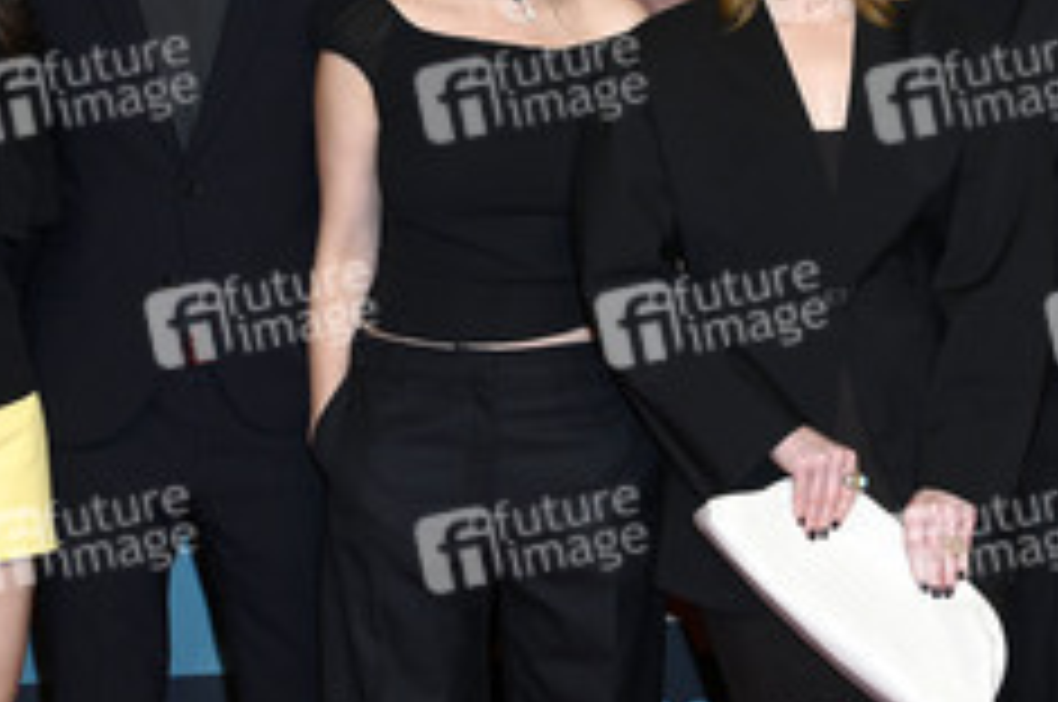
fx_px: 2817
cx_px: 592
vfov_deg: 14.2
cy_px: 202
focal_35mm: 96
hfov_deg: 21.3
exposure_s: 1/250
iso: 1250
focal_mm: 50
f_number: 5.6
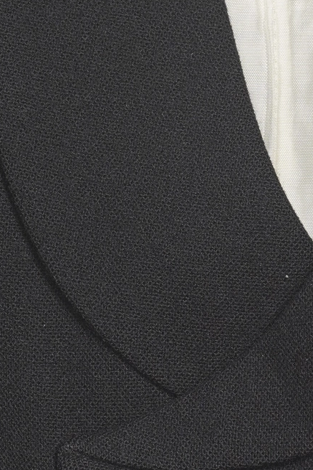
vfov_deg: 9.7
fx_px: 2750
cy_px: 88
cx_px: 272
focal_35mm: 211
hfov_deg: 6.5
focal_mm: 32
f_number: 8
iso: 400
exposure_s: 1/20
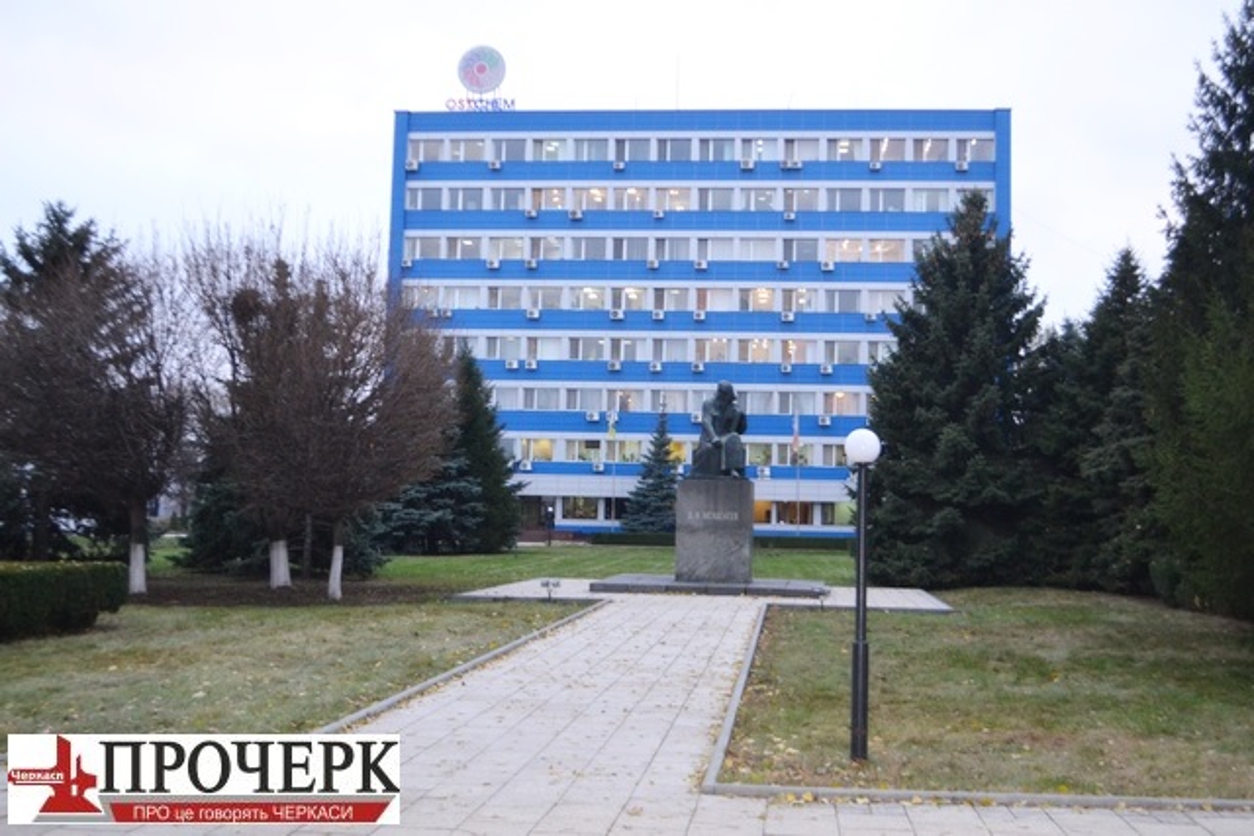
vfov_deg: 34.2
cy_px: 418
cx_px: 627
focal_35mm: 39
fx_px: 1359
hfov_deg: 49.5
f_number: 4.2
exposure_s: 1/60
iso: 720
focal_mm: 26
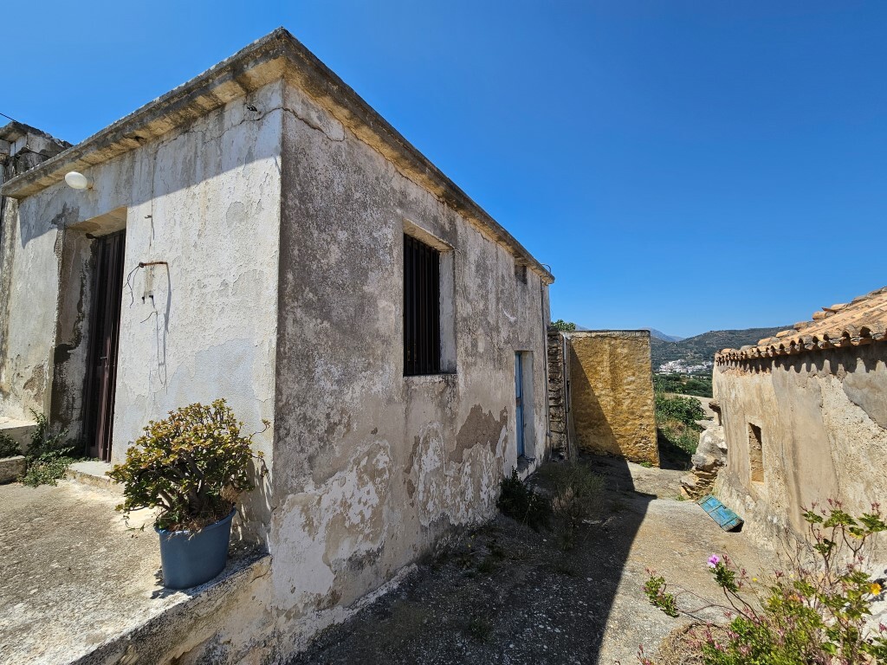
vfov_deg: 89.9
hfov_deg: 106.2
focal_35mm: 13
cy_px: 332
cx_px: 444
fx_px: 333
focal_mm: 2.2
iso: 50
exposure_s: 1/2797
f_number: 2.2
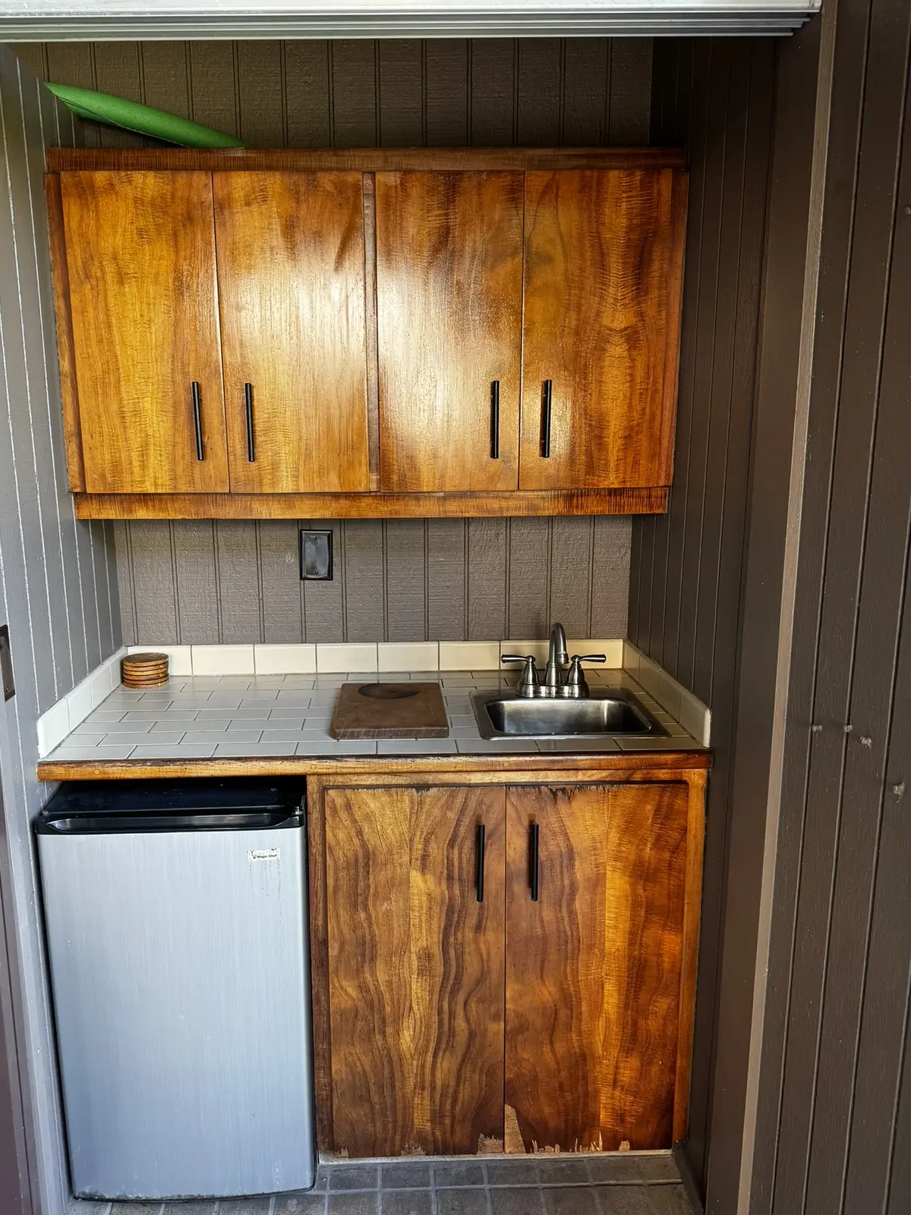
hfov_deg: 51.2
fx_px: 947
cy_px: 630
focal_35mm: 27
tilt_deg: -11.8
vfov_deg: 65.3
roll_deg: +1.4
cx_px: 402
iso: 200
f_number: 1.78
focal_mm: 6.76
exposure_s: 1/95
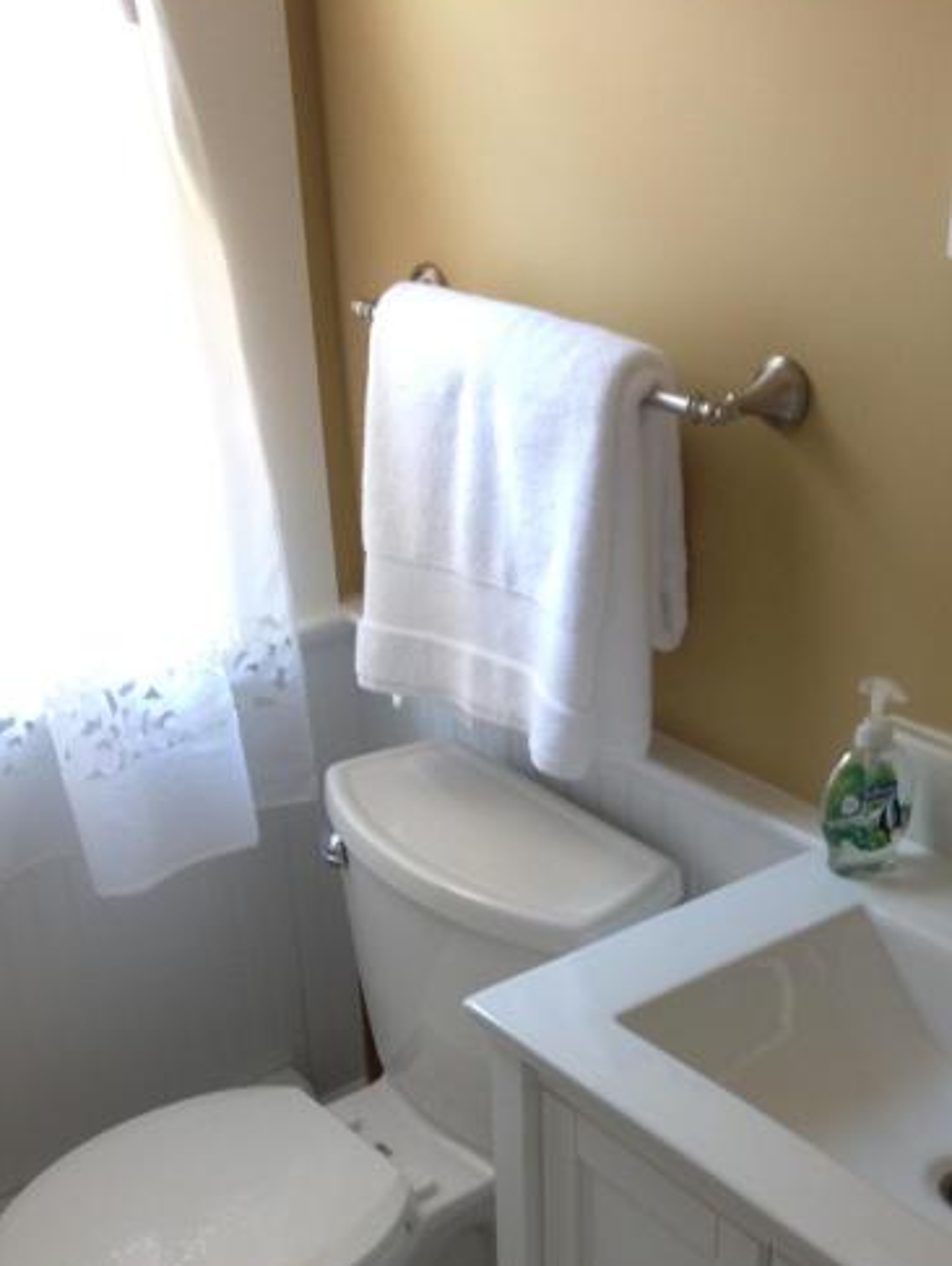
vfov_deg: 35.9
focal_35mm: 52
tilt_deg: -27.9
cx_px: 580
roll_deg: -0.8
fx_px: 1904
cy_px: 967
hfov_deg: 28.0
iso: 50
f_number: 2.4
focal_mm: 4.12
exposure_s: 1/20
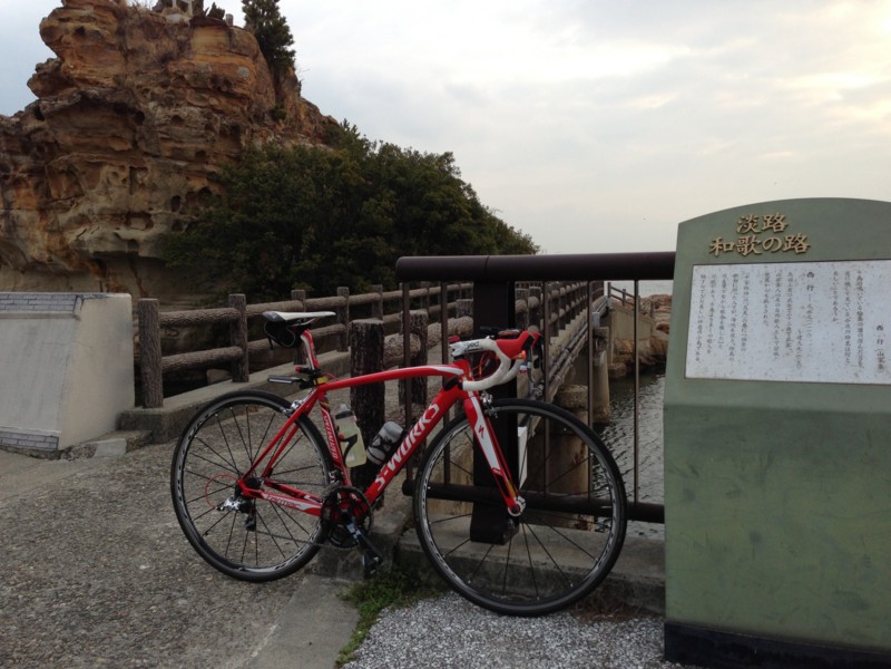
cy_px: 334
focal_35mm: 33
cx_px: 446
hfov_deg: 55.4
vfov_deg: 42.9
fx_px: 849
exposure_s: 1/120
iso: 50
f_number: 2.4
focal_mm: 4.13
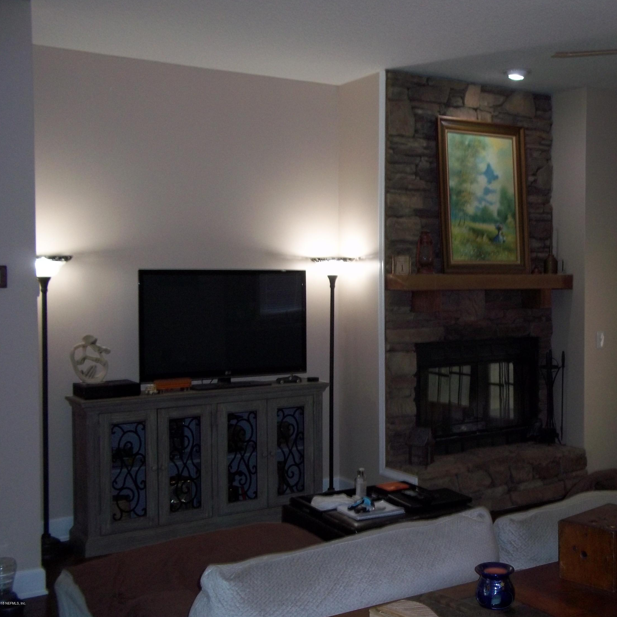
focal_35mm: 43
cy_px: 310
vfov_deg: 39.2
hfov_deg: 38.7
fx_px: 867
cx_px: 409
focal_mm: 6.5
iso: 160
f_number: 3.1
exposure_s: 1/30
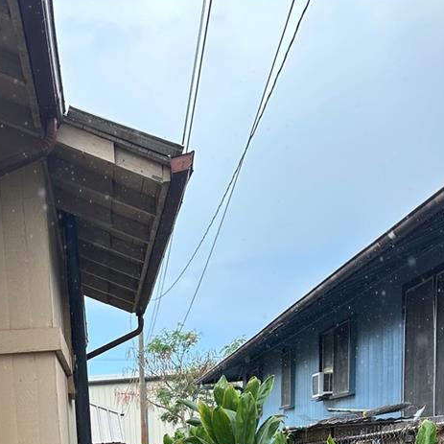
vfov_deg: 26.7
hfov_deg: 30.1
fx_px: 798
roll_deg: +3.4
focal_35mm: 55
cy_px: 566
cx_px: 65
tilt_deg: -8.0
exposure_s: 1/1289
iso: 80
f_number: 1.78
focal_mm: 6.86
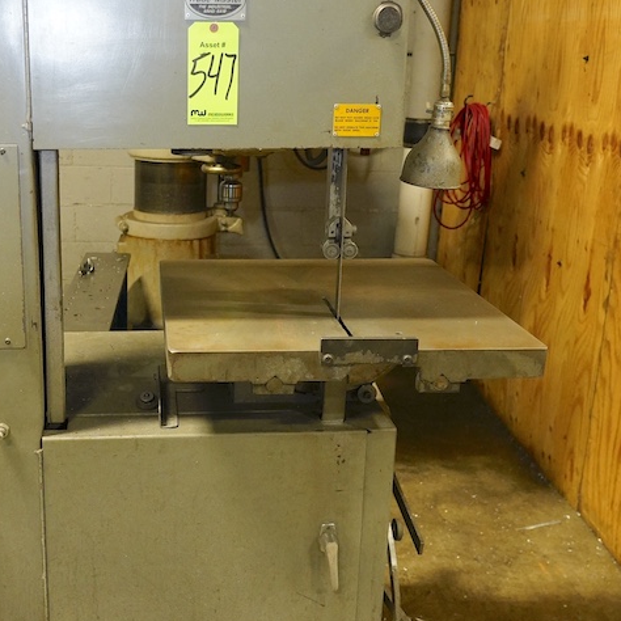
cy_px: 301
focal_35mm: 44
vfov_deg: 38.3
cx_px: 188
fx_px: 893
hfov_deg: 37.8
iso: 6400
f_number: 4
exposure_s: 1/160
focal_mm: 24
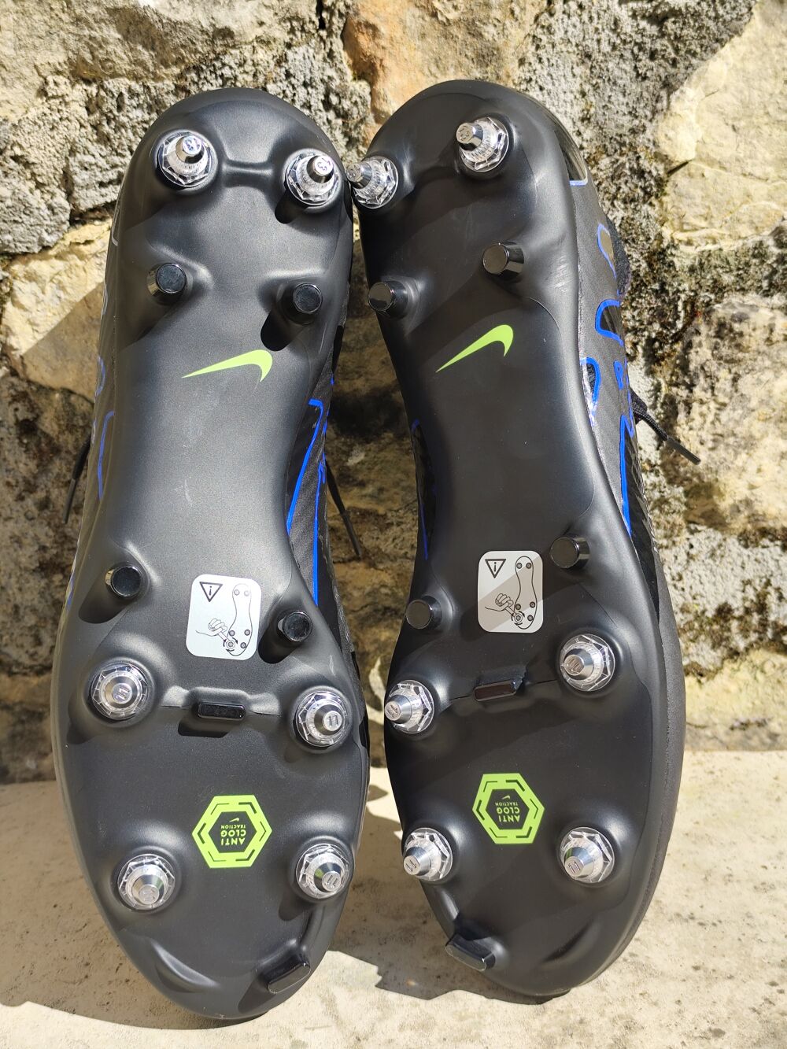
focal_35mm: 46
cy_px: 524
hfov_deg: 31.5
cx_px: 394
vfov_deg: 41.2
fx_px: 1394
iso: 50
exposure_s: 1/1105
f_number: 1.65
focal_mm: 6.19
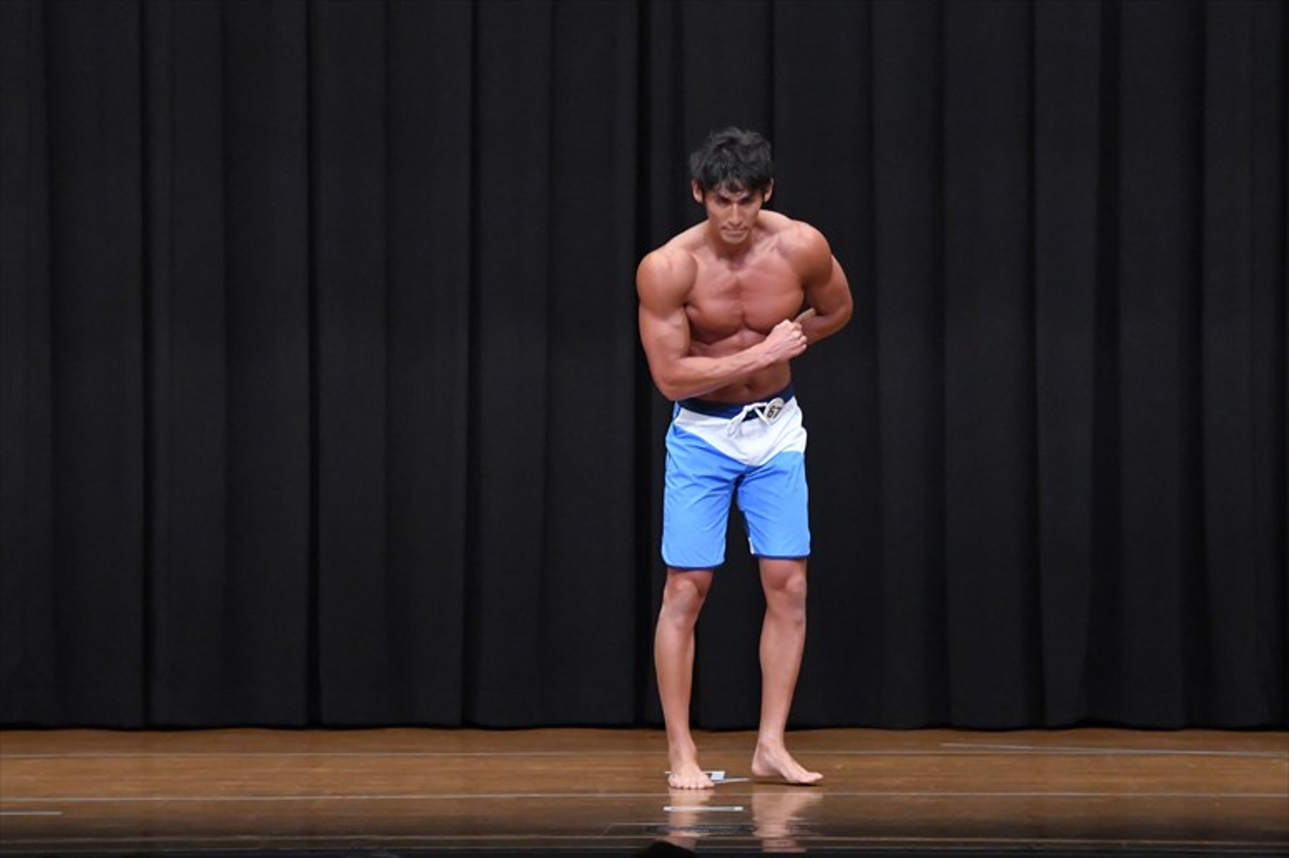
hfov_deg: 10.2
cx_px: 644
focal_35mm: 202
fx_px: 7229
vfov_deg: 6.8
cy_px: 429
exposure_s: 1/400
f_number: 5.6
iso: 8000
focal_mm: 135
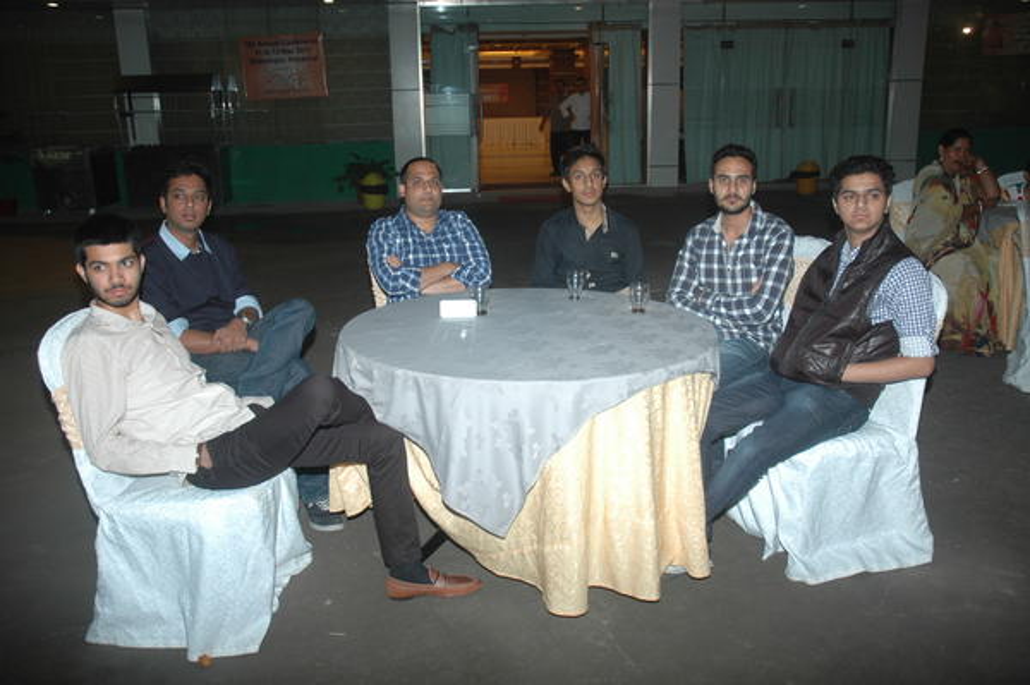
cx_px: 515
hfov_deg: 57.3
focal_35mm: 33
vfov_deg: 39.9
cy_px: 342
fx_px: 943
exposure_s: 1/60
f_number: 4.5
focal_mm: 22
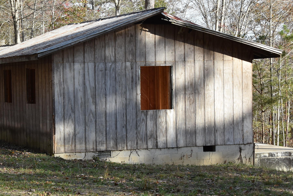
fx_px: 855
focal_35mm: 105
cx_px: 87
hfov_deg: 19.4
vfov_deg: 13.1
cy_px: 98
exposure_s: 1/500
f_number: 8
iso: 500
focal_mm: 42
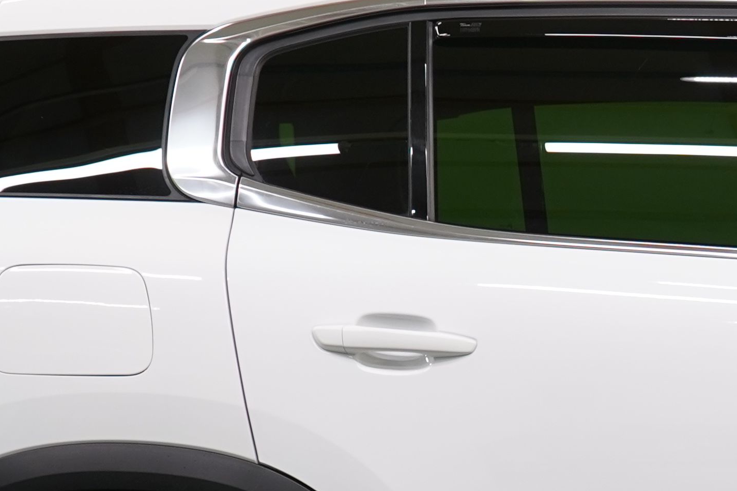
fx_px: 4134
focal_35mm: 202
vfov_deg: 6.8
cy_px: 459
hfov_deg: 9.9
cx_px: 1036
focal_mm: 48
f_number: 5
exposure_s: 1/30
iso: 400
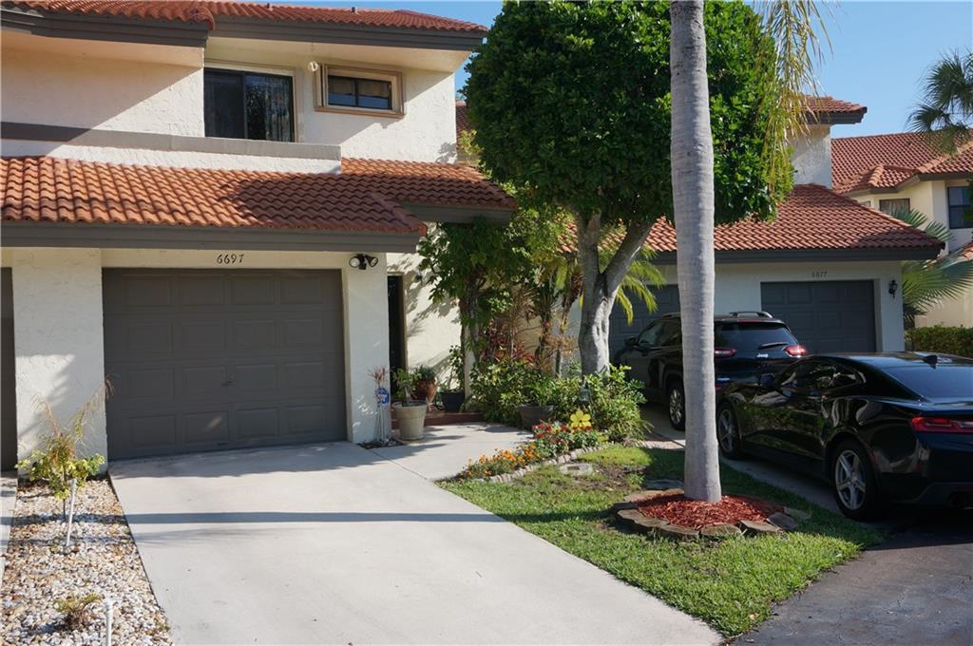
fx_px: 850
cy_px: 323
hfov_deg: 59.6
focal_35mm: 32
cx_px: 486
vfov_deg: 41.6
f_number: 9
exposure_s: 1/160
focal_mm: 21
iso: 100
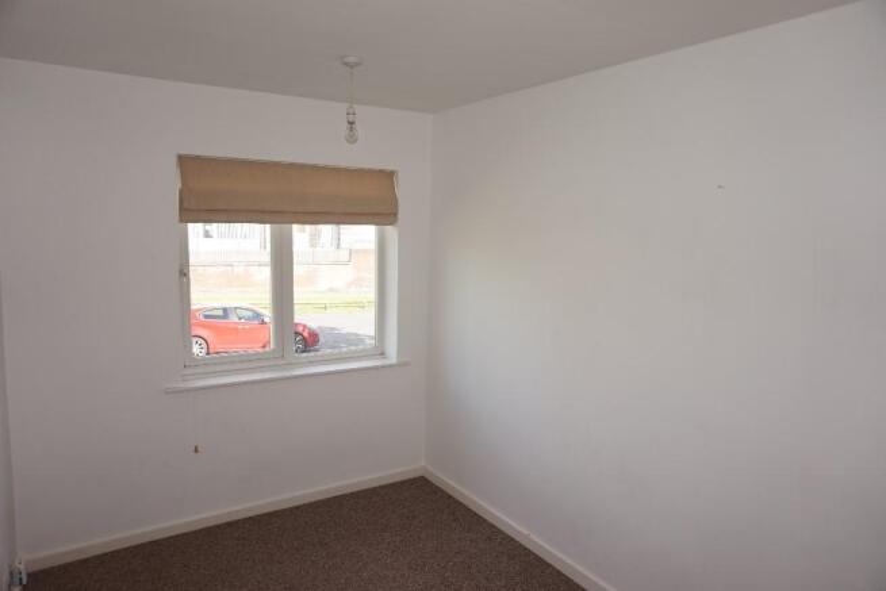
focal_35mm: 24
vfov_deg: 53.2
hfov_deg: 73.7
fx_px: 591
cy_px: 296
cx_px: 443
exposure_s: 1/160
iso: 160
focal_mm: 16
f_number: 4
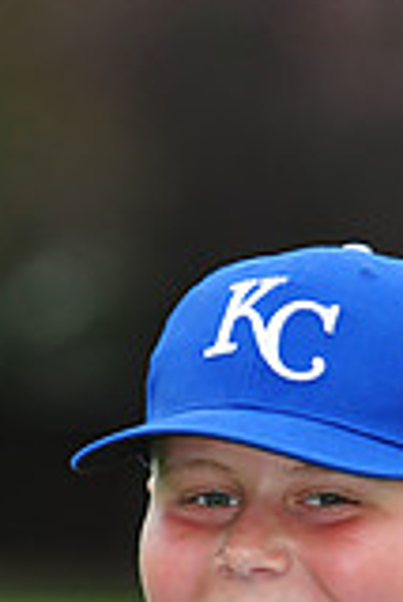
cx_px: 369
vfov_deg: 2.8
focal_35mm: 723
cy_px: 734
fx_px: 12113
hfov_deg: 1.9
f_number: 5
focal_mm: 200
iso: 400
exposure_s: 1/500
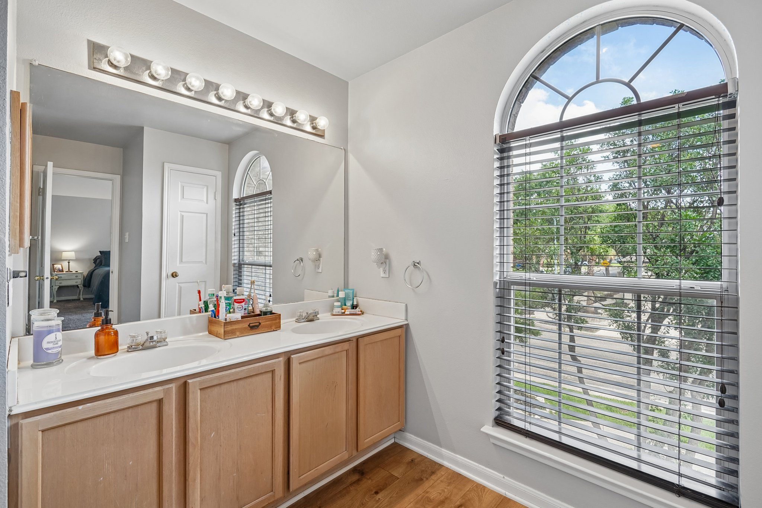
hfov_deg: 96.7
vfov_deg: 73.7
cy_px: 254
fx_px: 339
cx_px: 381
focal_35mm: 16
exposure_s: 1/60
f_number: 8
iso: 400
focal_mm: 16
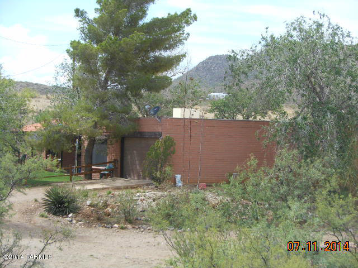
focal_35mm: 141
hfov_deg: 14.0
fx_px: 1458
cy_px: 134
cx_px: 179
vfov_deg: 10.5
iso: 80
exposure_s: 1/250
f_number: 5.5
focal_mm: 25.3
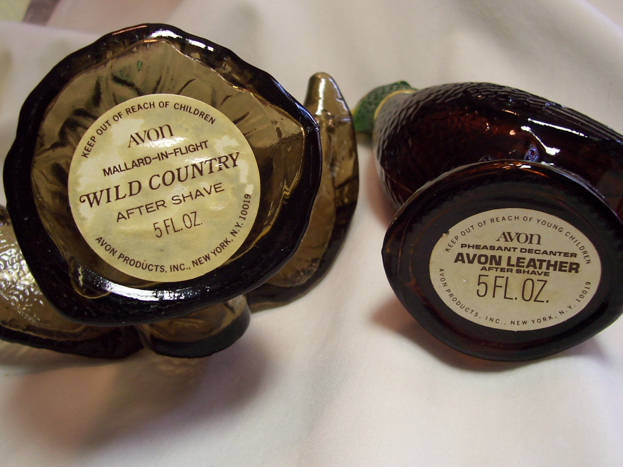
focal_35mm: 37
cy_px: 234
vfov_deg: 38.7
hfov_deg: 50.1
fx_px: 666
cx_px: 312
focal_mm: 5.6
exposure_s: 1/30
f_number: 2.8
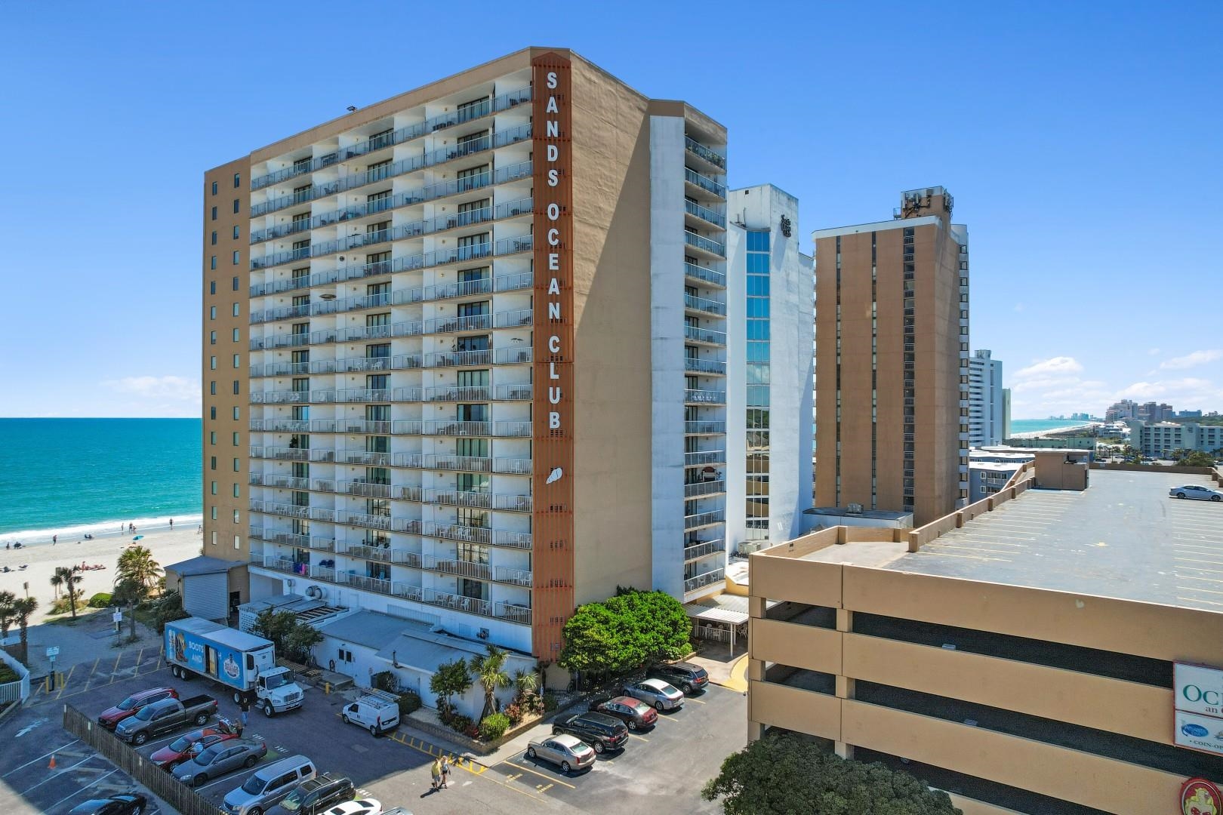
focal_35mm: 22
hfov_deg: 78.6
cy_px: 408
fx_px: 747
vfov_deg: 57.2
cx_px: 612
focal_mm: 8.38
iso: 110
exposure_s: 1/350
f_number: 2.8
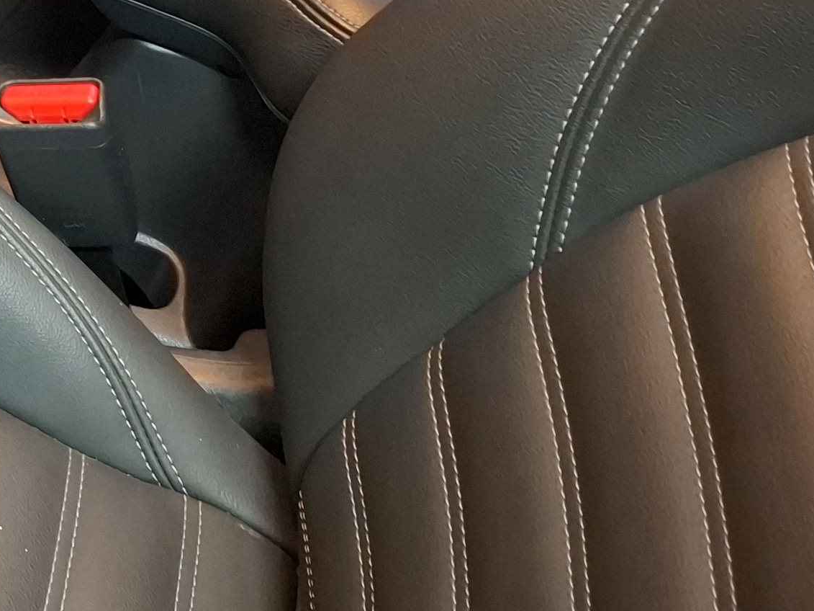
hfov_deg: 19.2
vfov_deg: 16.5
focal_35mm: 83
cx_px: -546
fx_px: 1952
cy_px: -252
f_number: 1.8
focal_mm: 5.54
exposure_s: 1/24
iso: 800
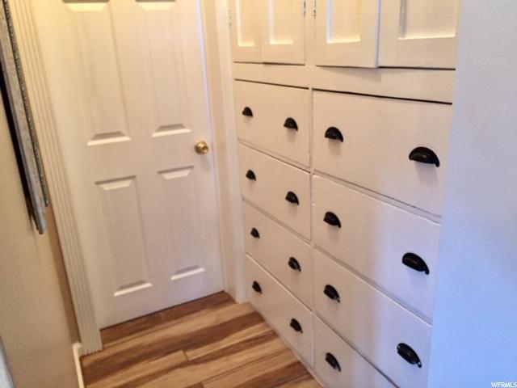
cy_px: 194
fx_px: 433
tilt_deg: -20.5
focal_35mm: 29
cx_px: 258
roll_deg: +2.4
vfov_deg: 48.2
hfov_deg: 61.7
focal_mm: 4.15
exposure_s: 1/30
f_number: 2.2
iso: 160
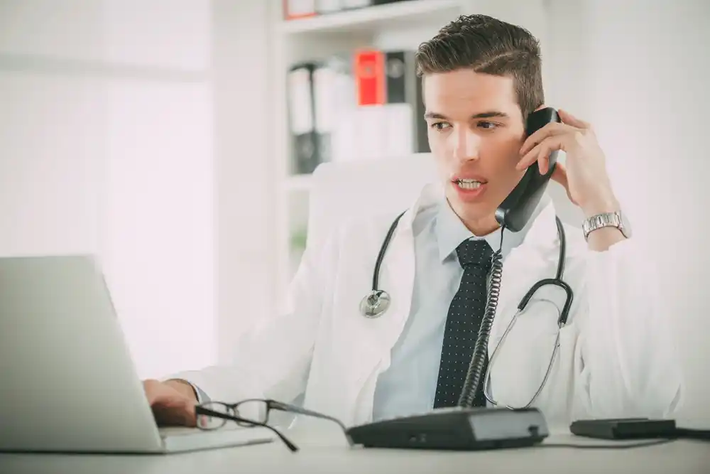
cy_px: 237
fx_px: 2071
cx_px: 355
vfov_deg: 13.0
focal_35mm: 105
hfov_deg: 19.5
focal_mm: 105
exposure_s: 1/160
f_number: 2.8
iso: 100
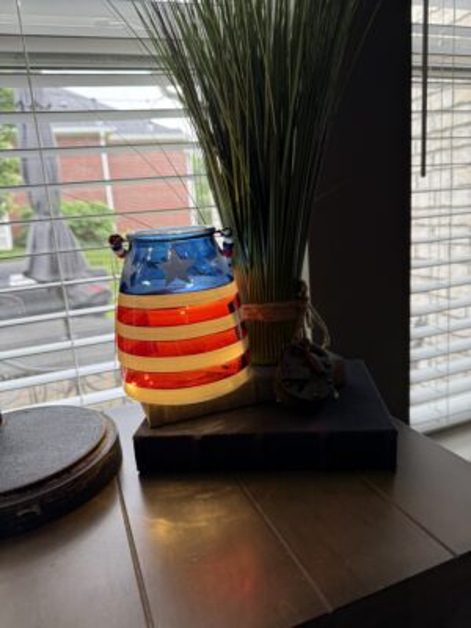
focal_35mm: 24
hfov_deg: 56.8
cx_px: 236
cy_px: 314
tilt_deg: -12.2
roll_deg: +4.1
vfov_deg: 71.6
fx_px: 435
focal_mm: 6.76
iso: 200
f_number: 1.78
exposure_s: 1/79
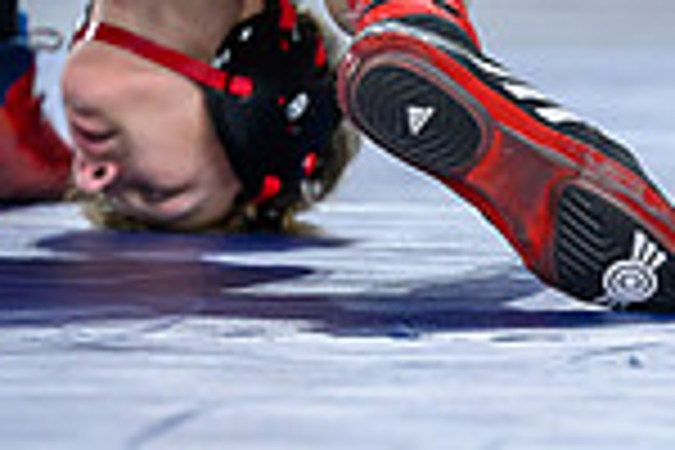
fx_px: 9787
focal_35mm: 522
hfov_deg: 3.9
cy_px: -42
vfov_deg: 2.6
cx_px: 105
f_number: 2.8
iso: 2000
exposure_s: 1/800
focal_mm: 104
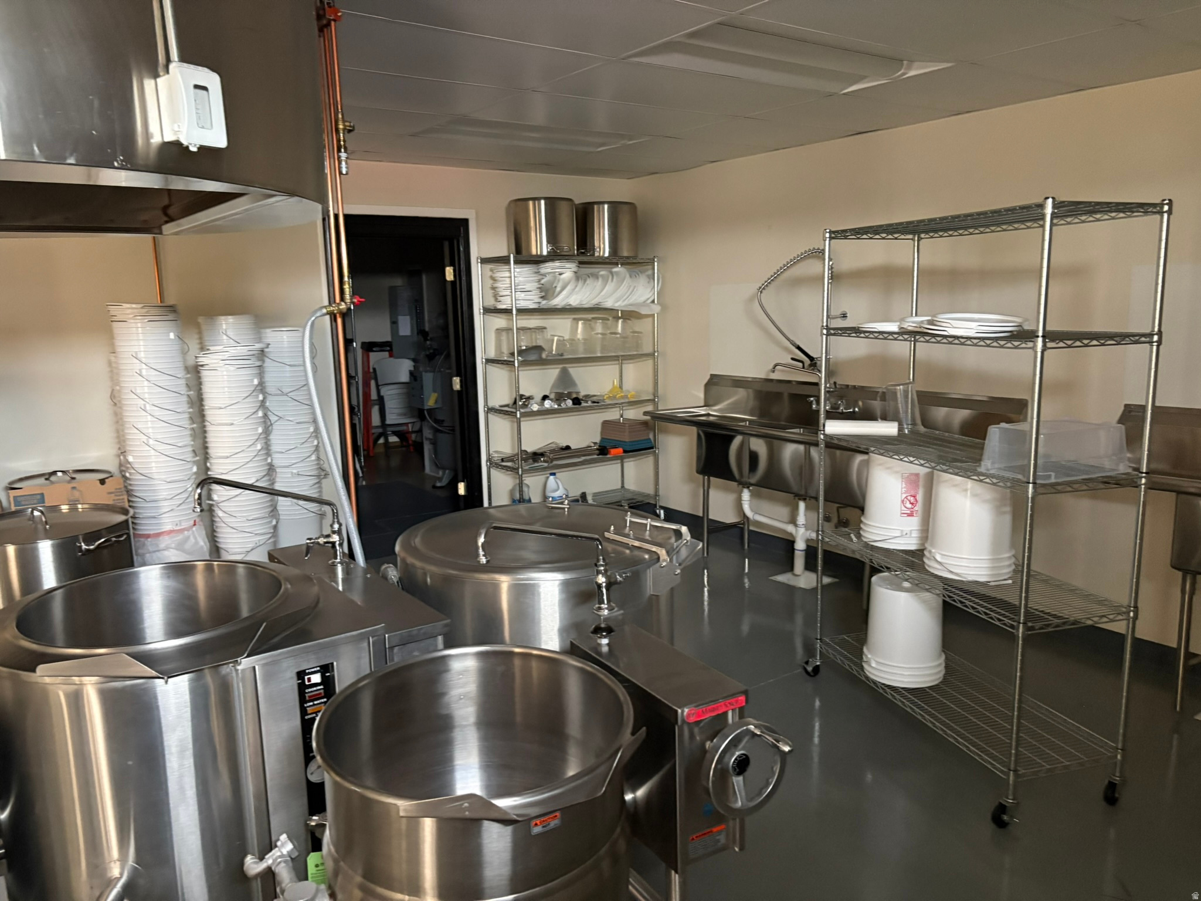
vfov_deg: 53.1
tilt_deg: -10.6
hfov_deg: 67.3
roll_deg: +3.1
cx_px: 600
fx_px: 902
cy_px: 450
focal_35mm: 26
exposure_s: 1/36
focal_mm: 5.96
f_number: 1.6
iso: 640
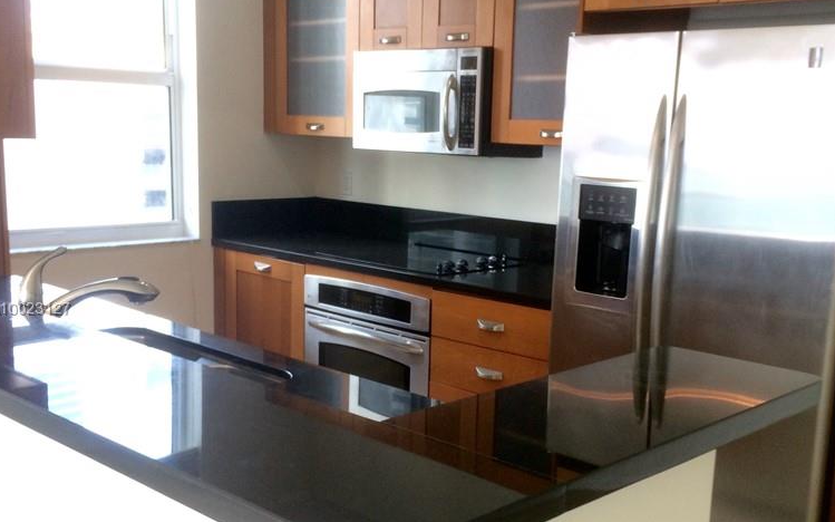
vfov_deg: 30.5
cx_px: 415
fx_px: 956
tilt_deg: -11.2
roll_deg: +0.3
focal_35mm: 42
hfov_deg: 47.2
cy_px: 310
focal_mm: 4.15
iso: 40
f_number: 2.2
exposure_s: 1/40
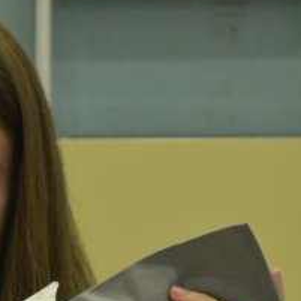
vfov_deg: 10.1
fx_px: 1685
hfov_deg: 10.1
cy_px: 337
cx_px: 10
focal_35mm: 171
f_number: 5.3
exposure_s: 1/60
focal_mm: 45
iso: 2500
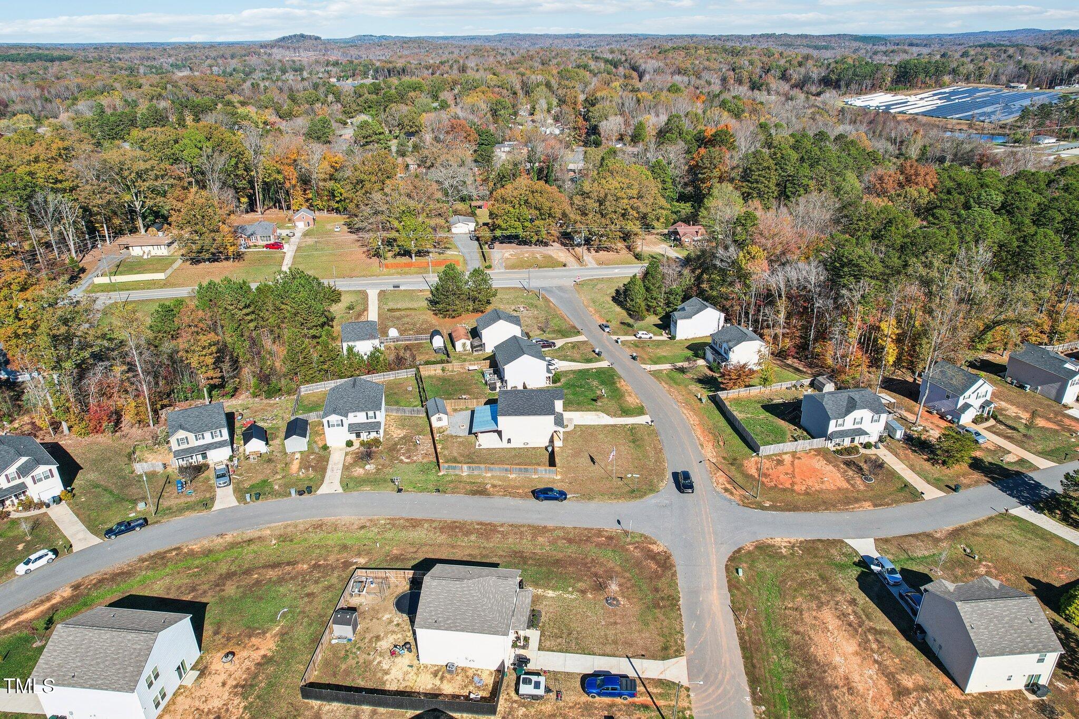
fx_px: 659
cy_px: 360
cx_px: 540
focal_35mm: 22
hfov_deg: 78.6
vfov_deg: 57.2
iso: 100
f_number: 2.8
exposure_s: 1/1250
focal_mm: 8.4
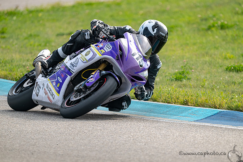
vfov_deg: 2.3
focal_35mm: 600
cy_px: 81
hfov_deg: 3.4
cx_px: 122
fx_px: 4051
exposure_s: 1/1250
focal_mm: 600
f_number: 6.3
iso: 500
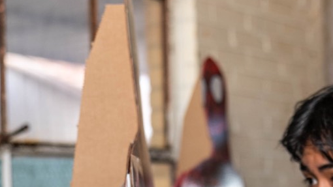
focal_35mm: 115
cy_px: 241
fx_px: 1016
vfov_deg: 10.3
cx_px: 304
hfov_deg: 18.3
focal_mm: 35
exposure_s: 1/125
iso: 250
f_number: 2
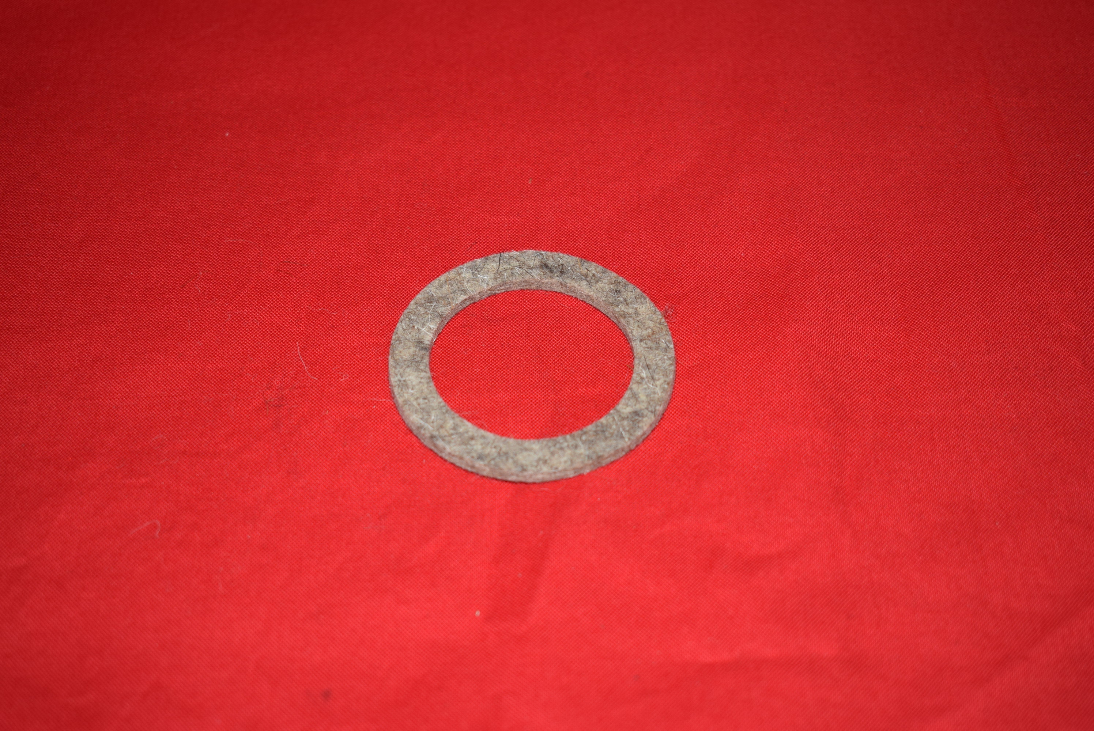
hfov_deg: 35.0
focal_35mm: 57
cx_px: 547
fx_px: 1733
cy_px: 366
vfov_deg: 23.8
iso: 400
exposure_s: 1/60
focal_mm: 38
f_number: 5
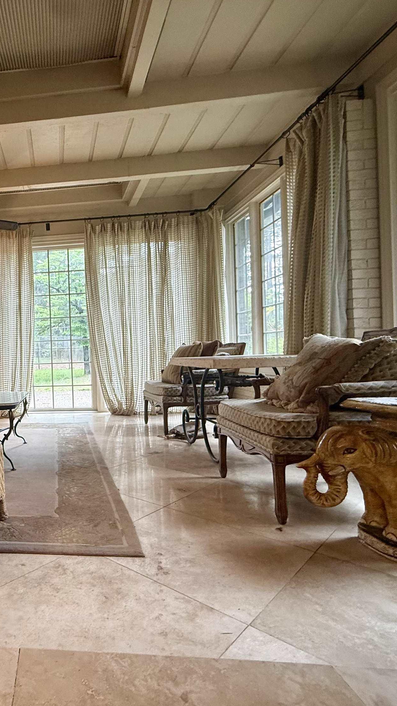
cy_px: 361
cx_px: 12
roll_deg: +2.4
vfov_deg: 83.8
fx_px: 393
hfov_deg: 46.2
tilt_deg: -0.7
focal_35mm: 21
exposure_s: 1/120
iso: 200
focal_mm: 2.22
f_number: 2.2
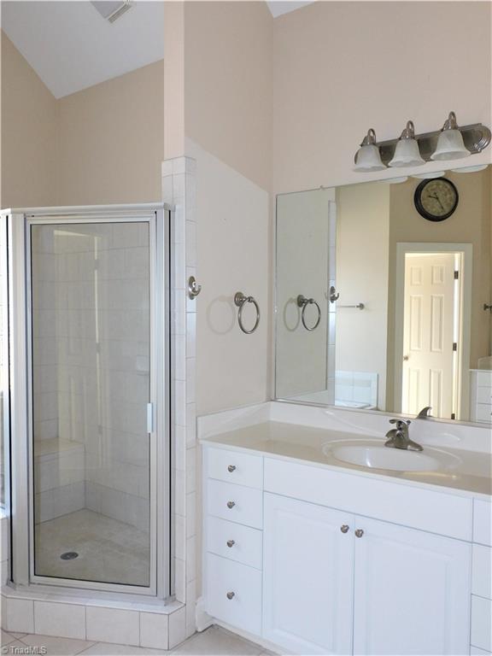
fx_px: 569
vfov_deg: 60.0
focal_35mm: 30
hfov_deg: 46.8
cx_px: 246
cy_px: 328
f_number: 3.5
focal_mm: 5.4
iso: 200
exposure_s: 1/30
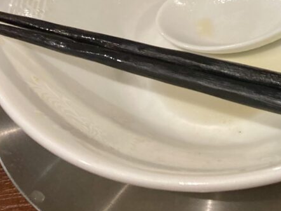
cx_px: 310
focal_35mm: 81
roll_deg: +0.4
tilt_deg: -41.1
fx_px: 658
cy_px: -67
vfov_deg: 17.1
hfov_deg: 22.7
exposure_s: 1/50
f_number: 1.8
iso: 160
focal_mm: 3.99
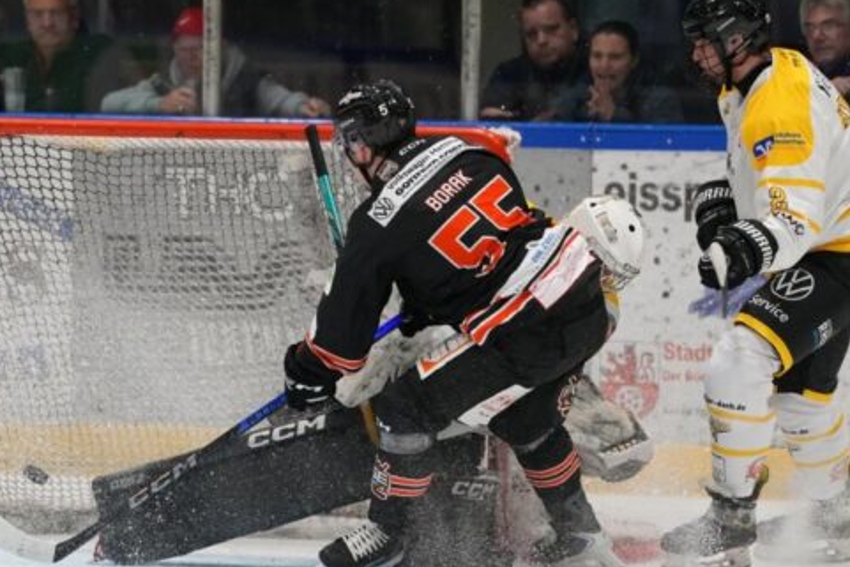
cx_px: 338
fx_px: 10250
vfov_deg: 3.2
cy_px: 371
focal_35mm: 434
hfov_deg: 4.7
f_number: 2.8
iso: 2500
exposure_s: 1/800
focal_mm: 200
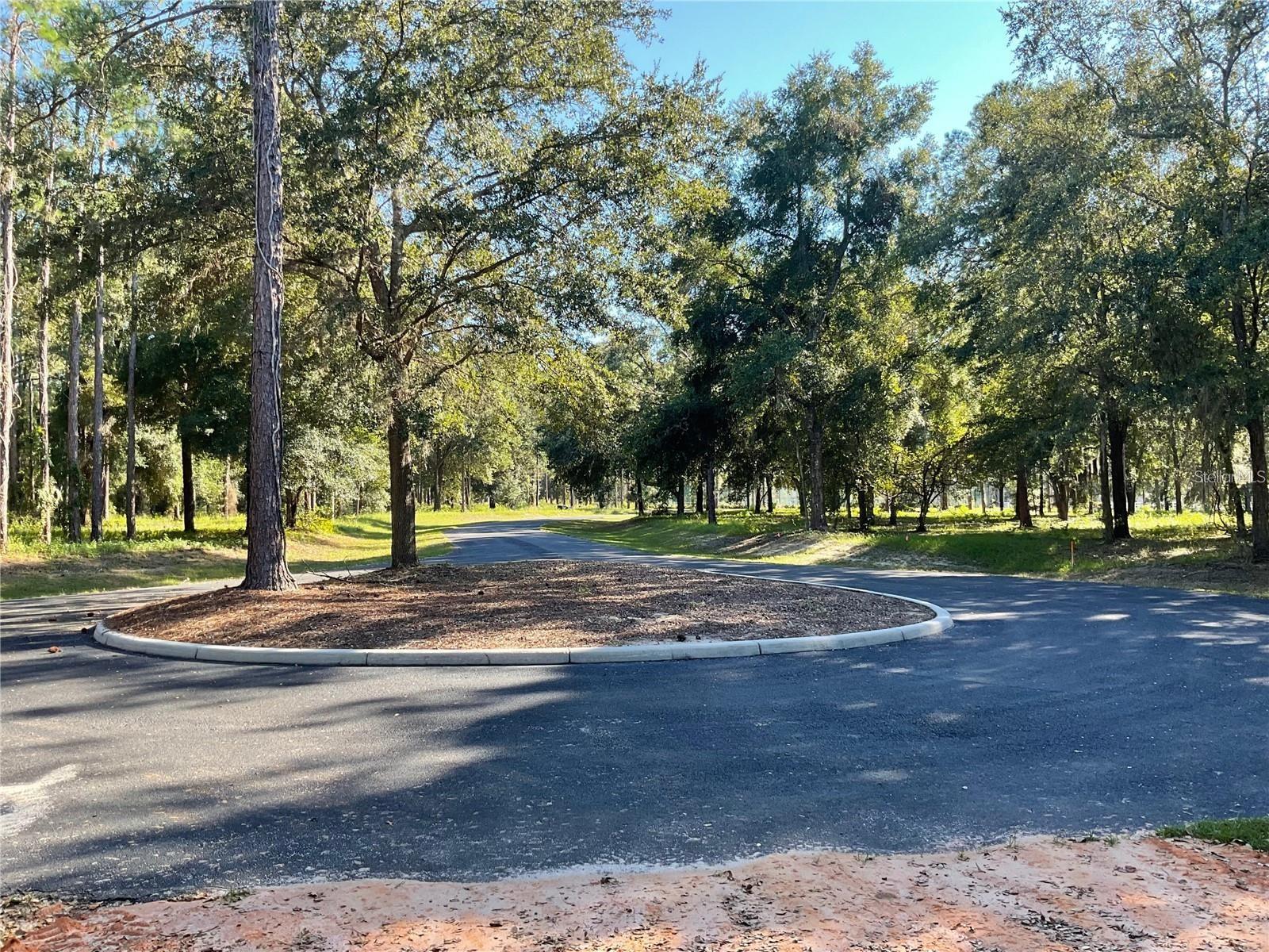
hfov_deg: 61.7
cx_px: 634
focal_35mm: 29
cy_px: 476
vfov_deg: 48.2
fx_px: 1063
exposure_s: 1/185
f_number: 1.8
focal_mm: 3
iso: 16
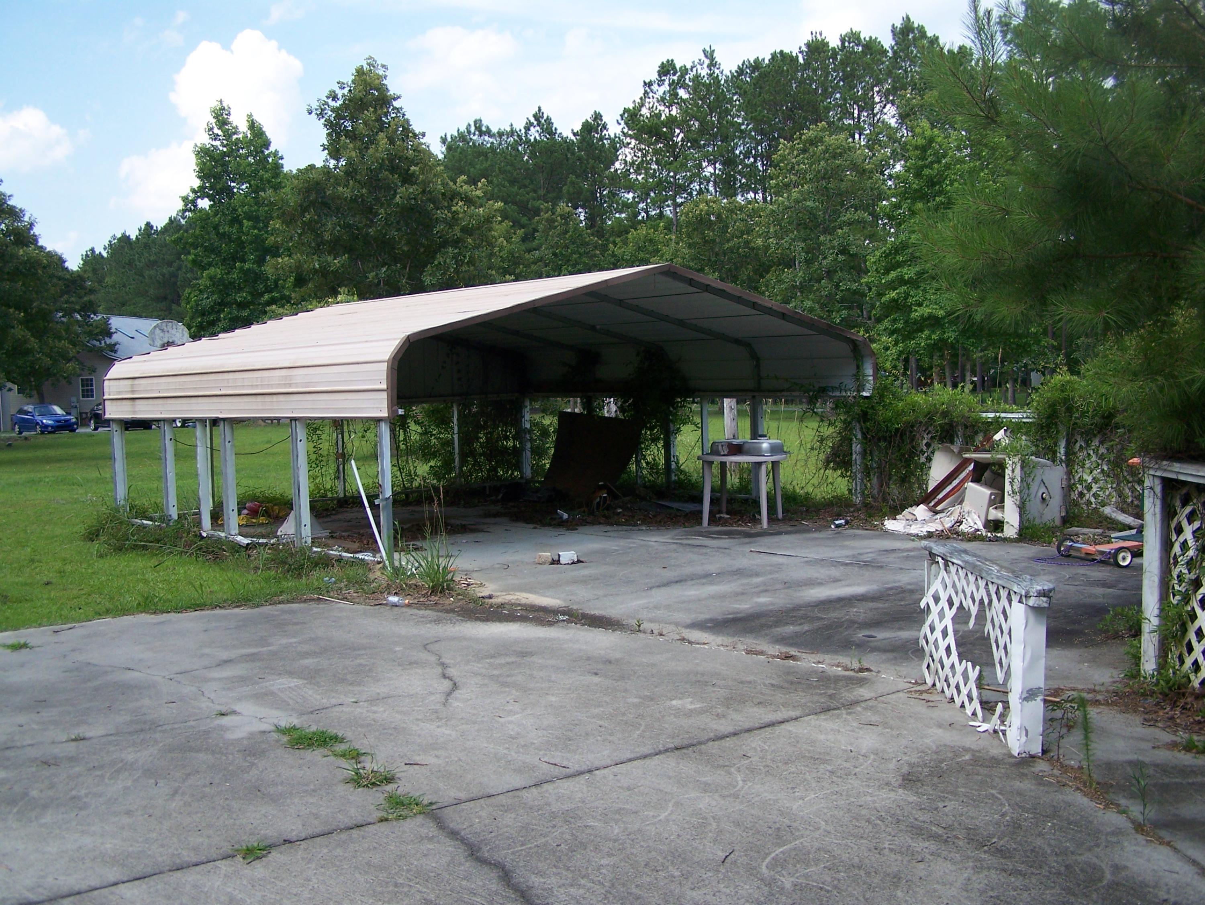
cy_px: 452
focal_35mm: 38
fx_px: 1324
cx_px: 602
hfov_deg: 48.9
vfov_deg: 37.8
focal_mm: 6.3
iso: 80
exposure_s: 1/640
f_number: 2.8
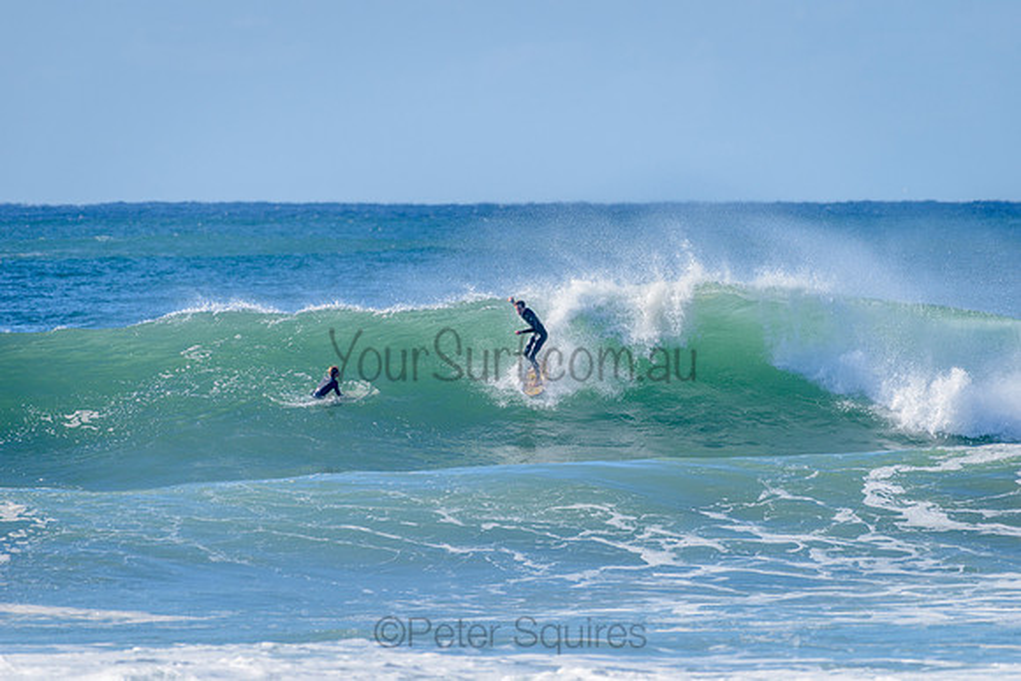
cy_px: 340
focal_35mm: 513
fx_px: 14559
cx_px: 517
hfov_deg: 4.0
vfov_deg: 2.7
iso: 220
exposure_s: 1/2000
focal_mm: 500
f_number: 5.6
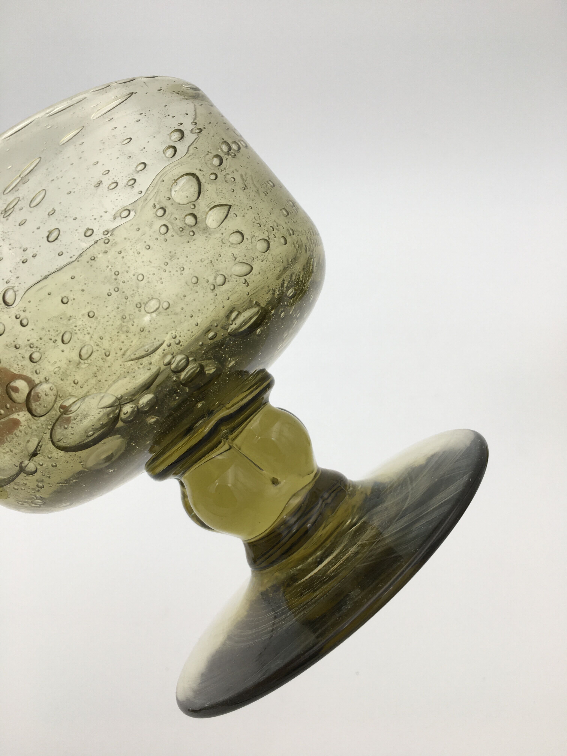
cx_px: 284
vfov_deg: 61.7
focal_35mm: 29
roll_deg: +8.5
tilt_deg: -38.8
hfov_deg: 48.2
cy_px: 378
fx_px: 633
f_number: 2.2
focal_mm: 4.15
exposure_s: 1/114
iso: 25
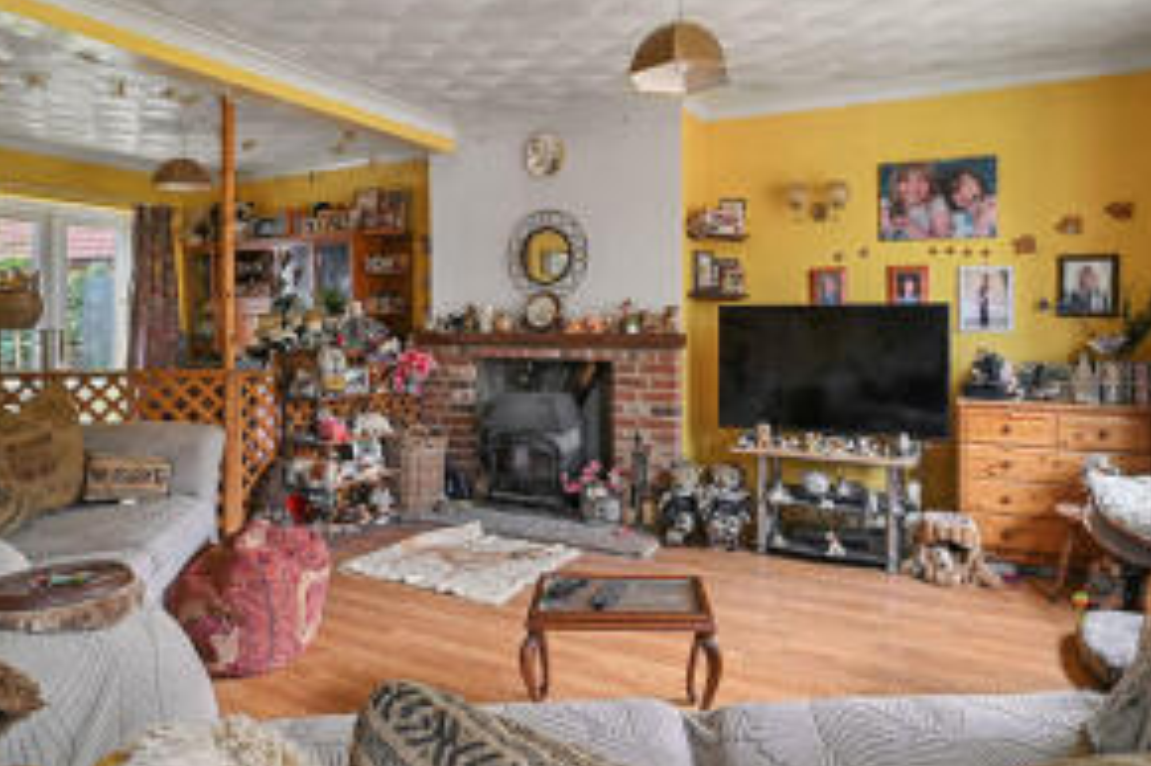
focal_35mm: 23
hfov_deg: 76.1
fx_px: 735
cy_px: 323
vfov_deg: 54.8
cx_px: 583
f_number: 8
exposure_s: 1.6
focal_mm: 14
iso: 400
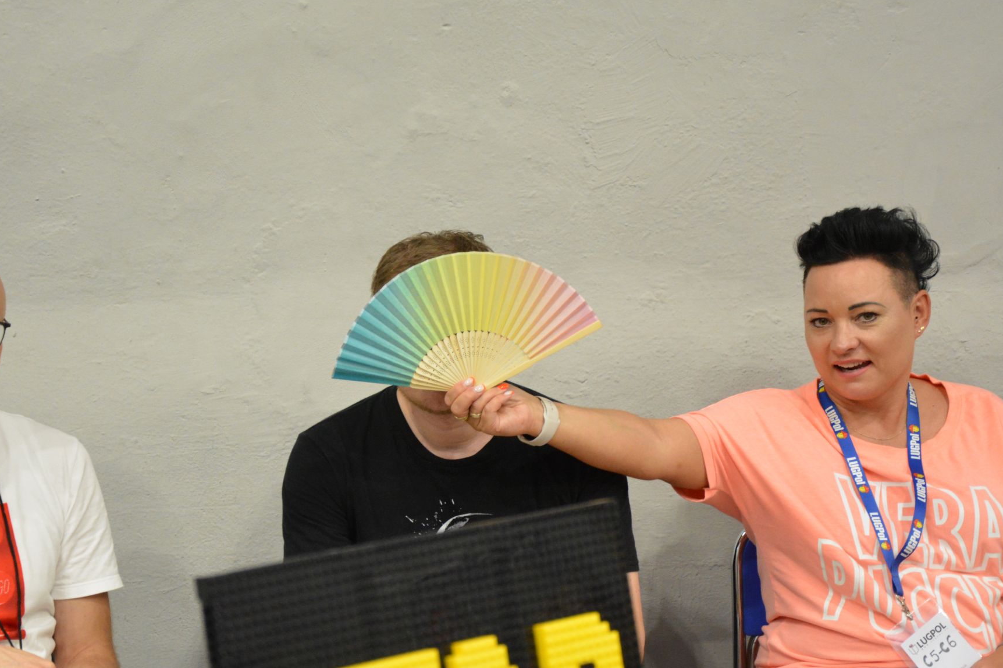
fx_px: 2646
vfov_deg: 14.4
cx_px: 418
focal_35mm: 95
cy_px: 340
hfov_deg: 21.4
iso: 2500
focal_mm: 52
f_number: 5
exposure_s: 1/80
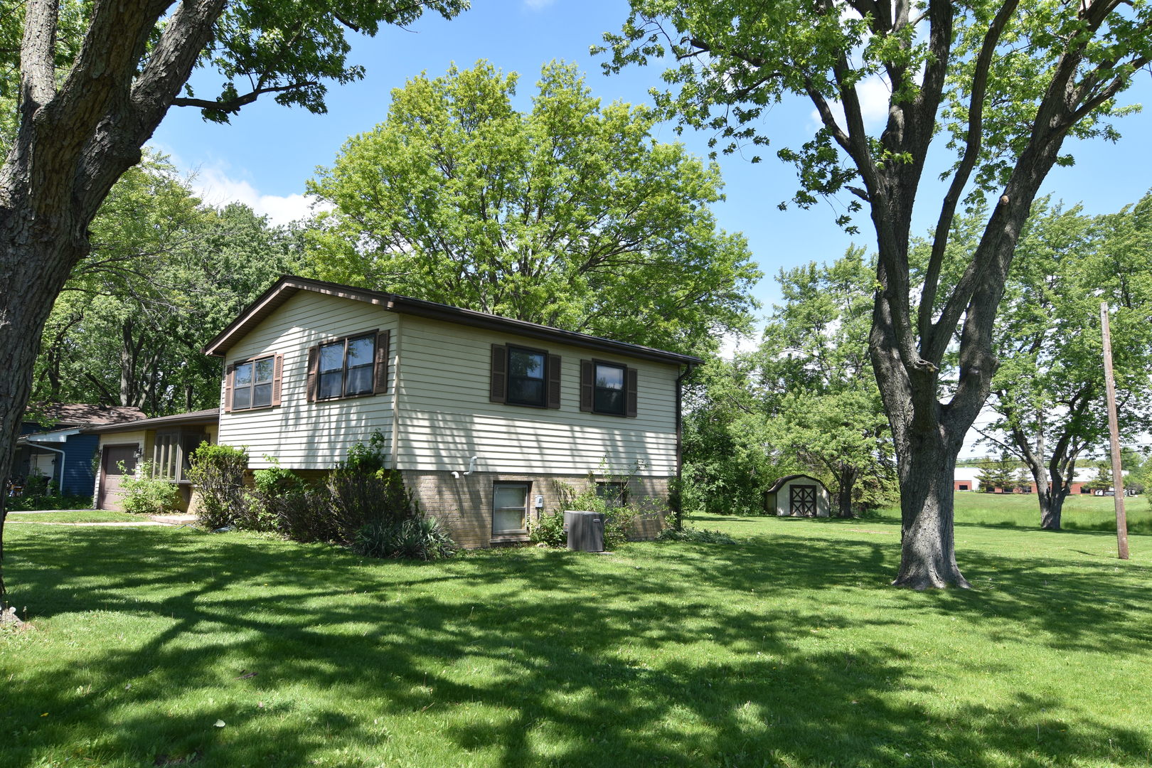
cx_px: 576
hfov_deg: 73.7
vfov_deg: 53.1
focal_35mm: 24
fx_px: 768
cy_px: 384
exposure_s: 1/250
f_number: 8
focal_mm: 16
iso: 140
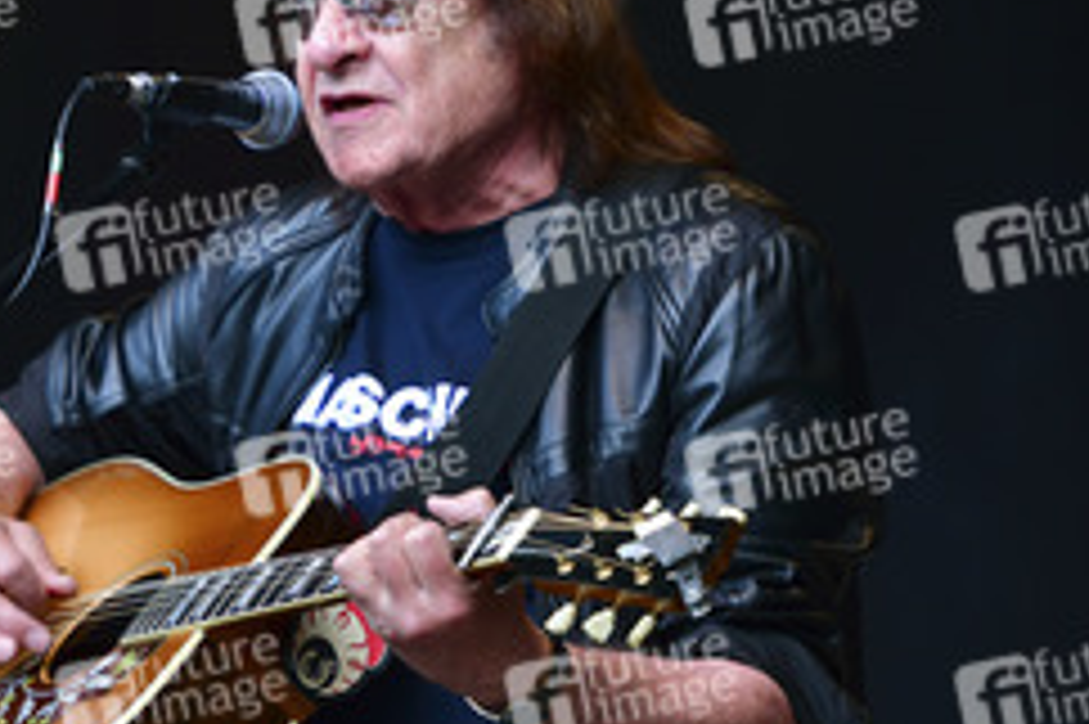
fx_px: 14358
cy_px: 351
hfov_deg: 4.3
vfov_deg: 2.9
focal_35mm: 475
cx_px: 232
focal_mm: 170
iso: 220
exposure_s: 1/400
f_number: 2.8
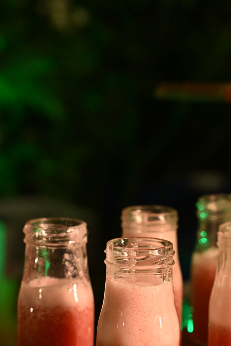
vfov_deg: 21.6
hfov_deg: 14.4
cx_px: 215
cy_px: 219
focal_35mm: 94
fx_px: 905
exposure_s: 1/500
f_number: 4
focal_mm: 50
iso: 1600
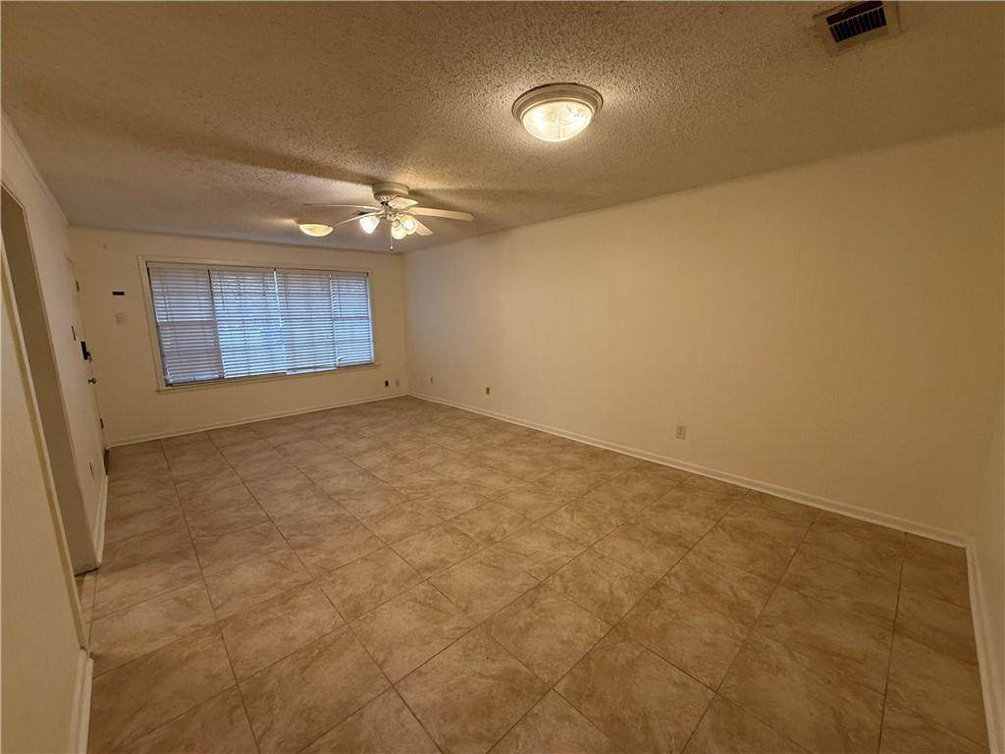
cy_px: 377
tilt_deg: -9.7
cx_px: 502
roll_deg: +1.1
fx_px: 406
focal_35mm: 14
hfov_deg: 102.1
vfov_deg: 85.7
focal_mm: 2.22
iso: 320
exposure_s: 1/120
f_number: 2.2
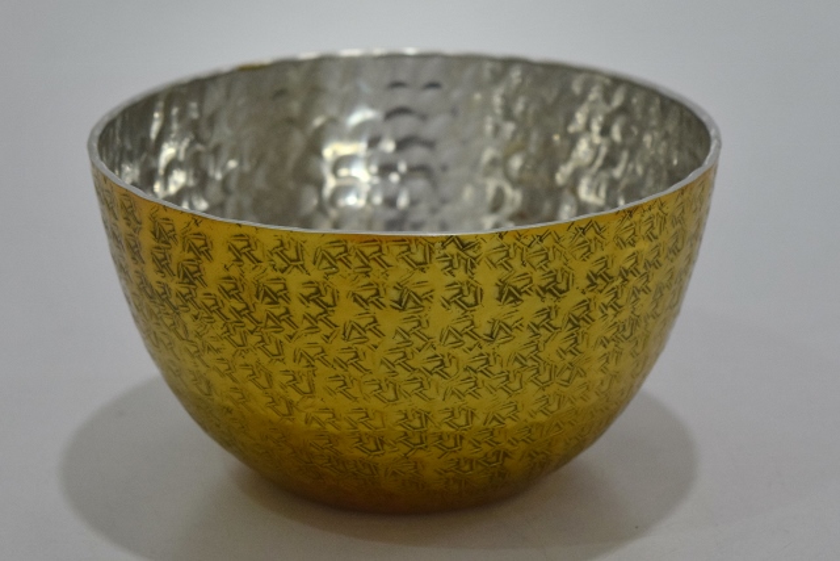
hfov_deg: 24.6
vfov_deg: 16.6
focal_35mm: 82
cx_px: 420
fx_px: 1925
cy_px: 280
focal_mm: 55
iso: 900
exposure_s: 1/60
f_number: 5.6
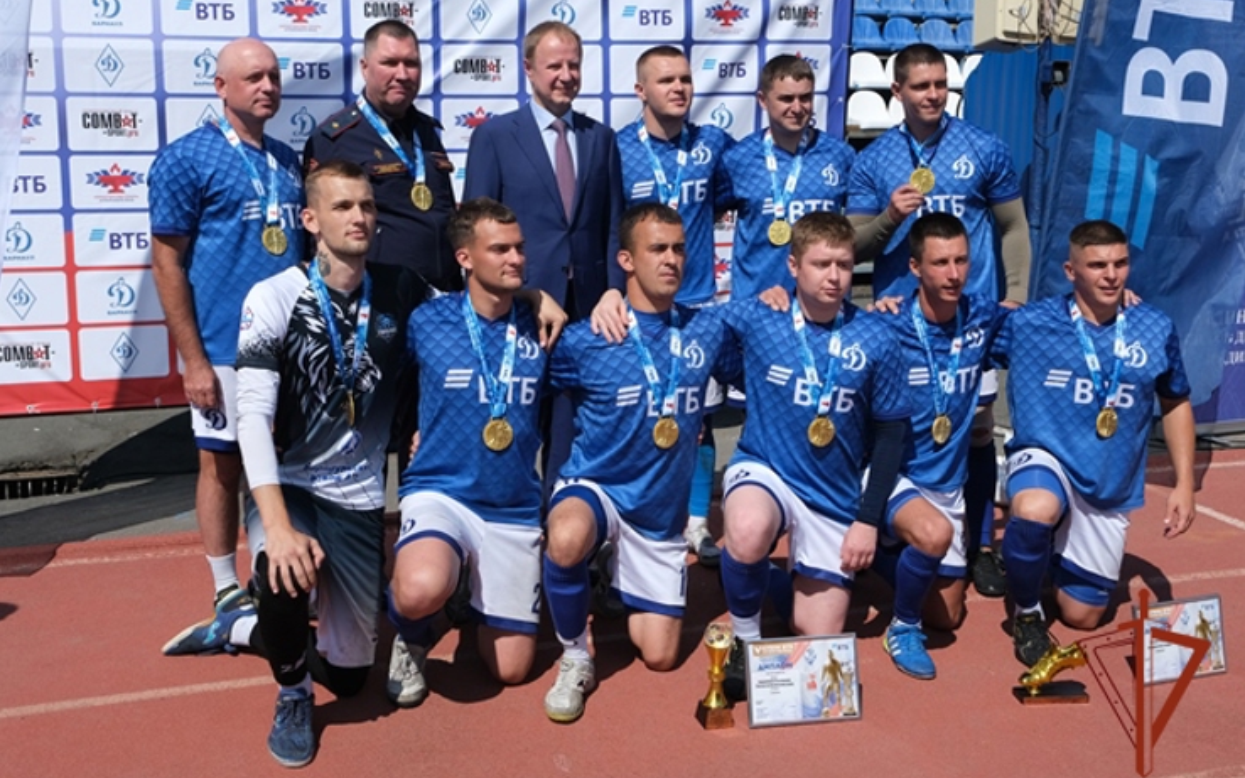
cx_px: 615
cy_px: 365
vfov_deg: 41.8
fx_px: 1018
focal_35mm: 30
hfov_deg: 62.9
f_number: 5.6
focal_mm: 19.2
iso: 160
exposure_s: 1/1100
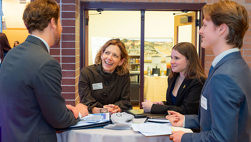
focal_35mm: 53
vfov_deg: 22.7
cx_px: 125
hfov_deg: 39.2
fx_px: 353
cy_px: 73
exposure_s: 1/60
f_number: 4
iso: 2500
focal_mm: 48
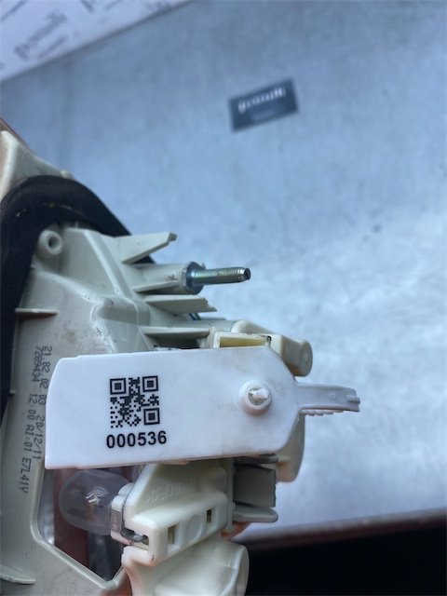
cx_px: 224
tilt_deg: -60.0
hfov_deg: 53.1
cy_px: 298
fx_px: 448
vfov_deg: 67.3
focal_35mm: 26
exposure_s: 1/1157
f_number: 1.8
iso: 32
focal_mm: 4.25
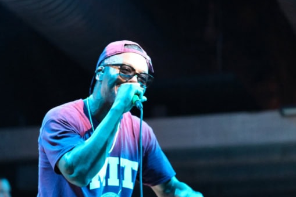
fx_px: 1085
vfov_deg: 10.4
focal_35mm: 132
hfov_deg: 15.5
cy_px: 122
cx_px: 116
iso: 8000
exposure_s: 1/170
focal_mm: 56
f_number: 1.4
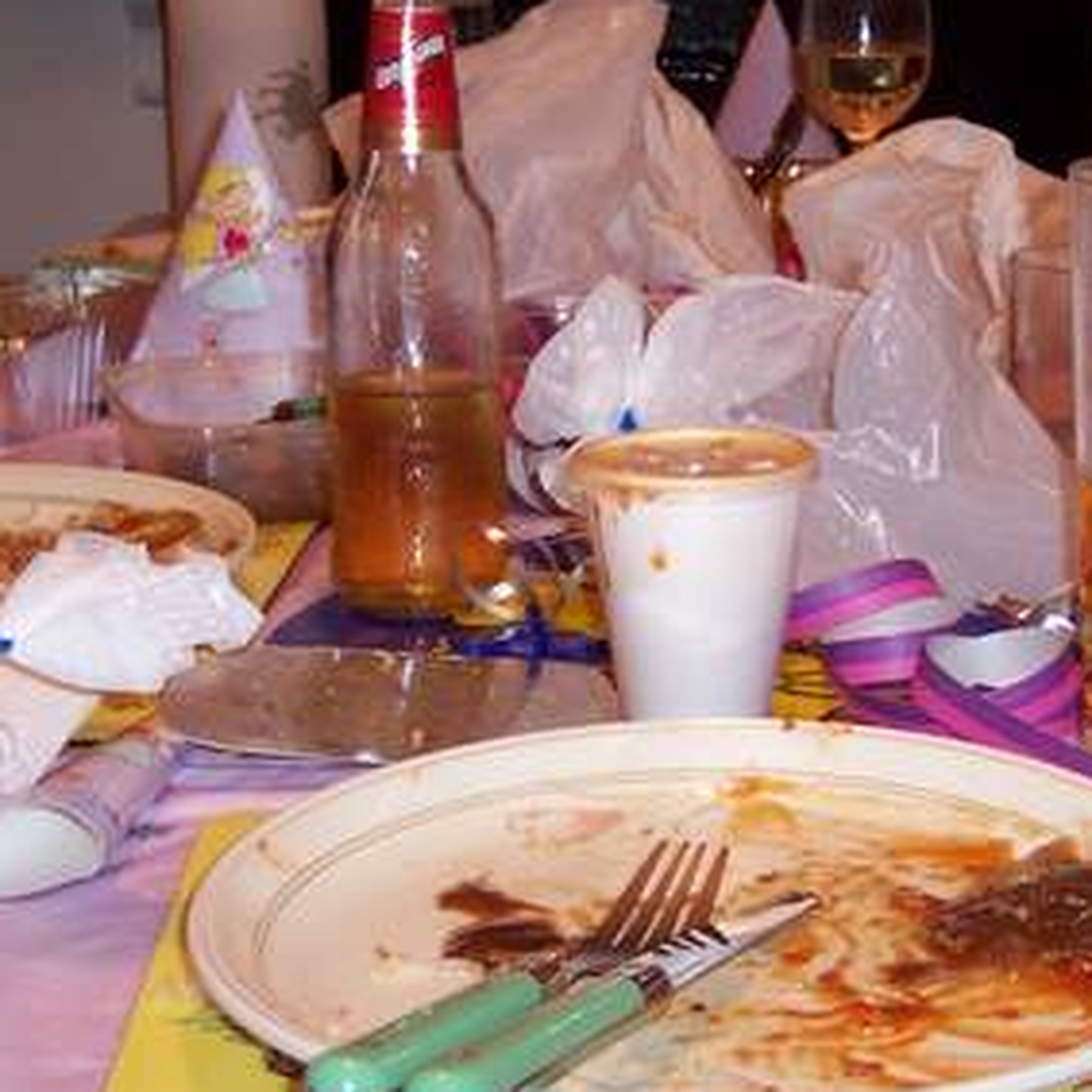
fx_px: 2712
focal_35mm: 76
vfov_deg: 22.8
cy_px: 521
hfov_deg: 22.6
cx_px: 772
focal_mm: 8
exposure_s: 1/30
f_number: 2.8
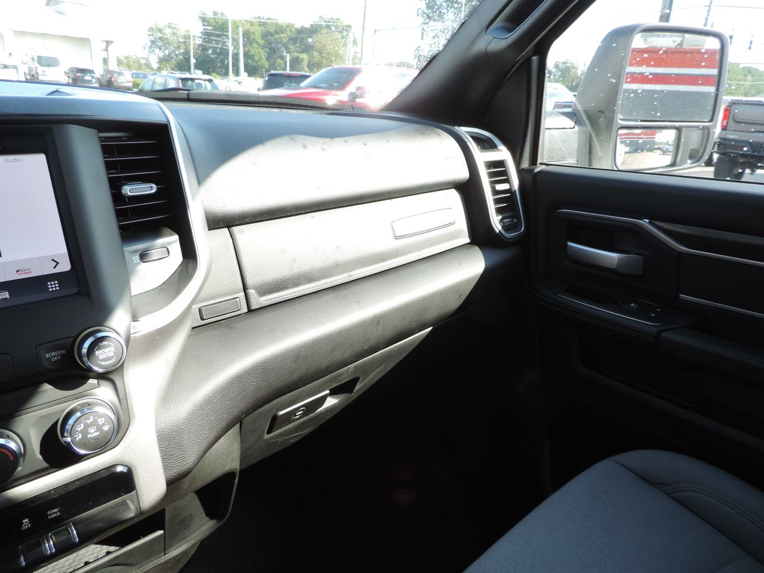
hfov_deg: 71.6
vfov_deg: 56.8
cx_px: 382
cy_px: 286
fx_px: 530
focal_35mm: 24
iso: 80
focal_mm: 4.3
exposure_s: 1/125
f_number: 3
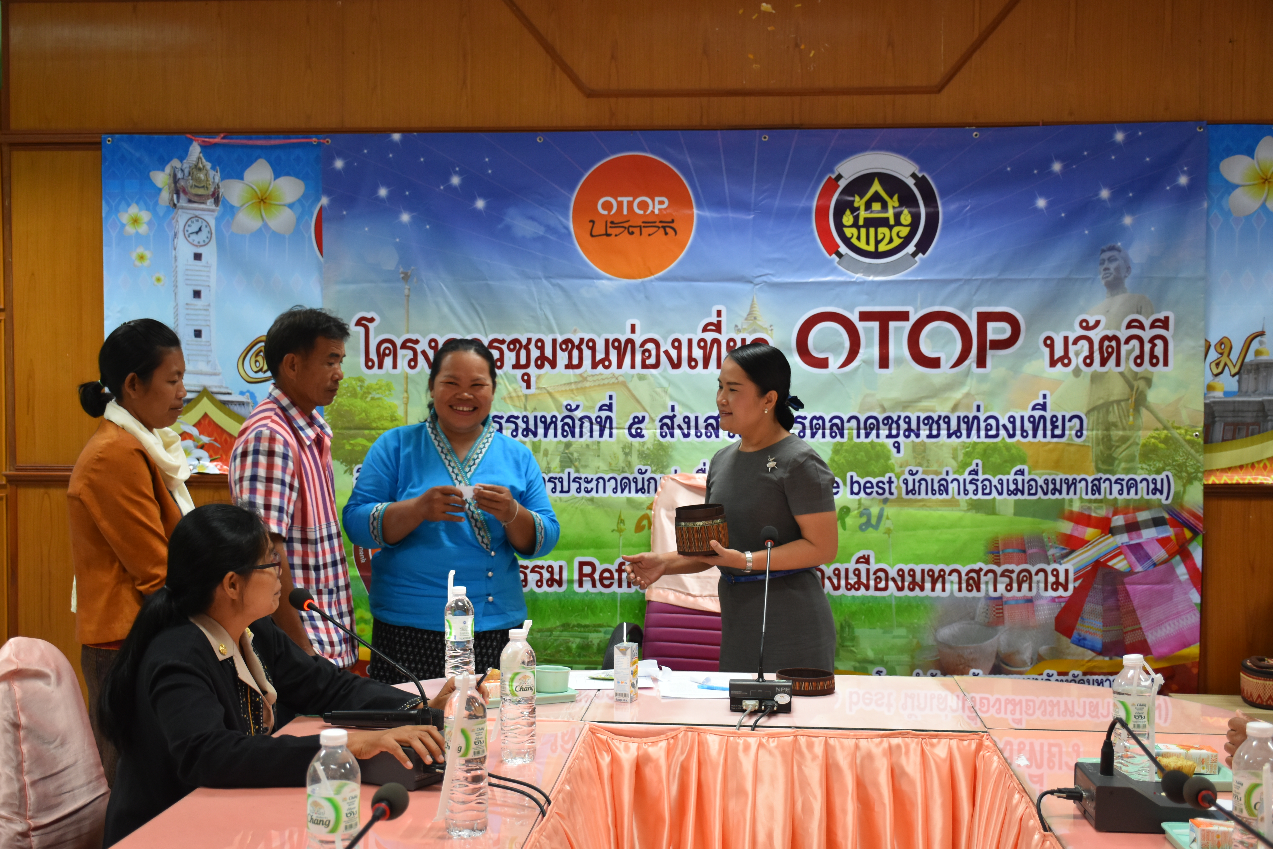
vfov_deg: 33.0
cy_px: 424
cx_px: 636
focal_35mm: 40
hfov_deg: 47.9
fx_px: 1432
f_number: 4
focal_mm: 27
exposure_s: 1/60
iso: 800
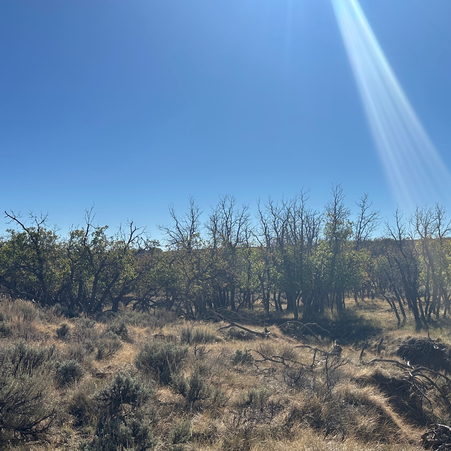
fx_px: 590
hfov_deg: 41.5
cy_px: 275
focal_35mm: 40
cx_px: 288
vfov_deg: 41.6
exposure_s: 1/8929
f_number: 1.78
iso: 80
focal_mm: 6.86
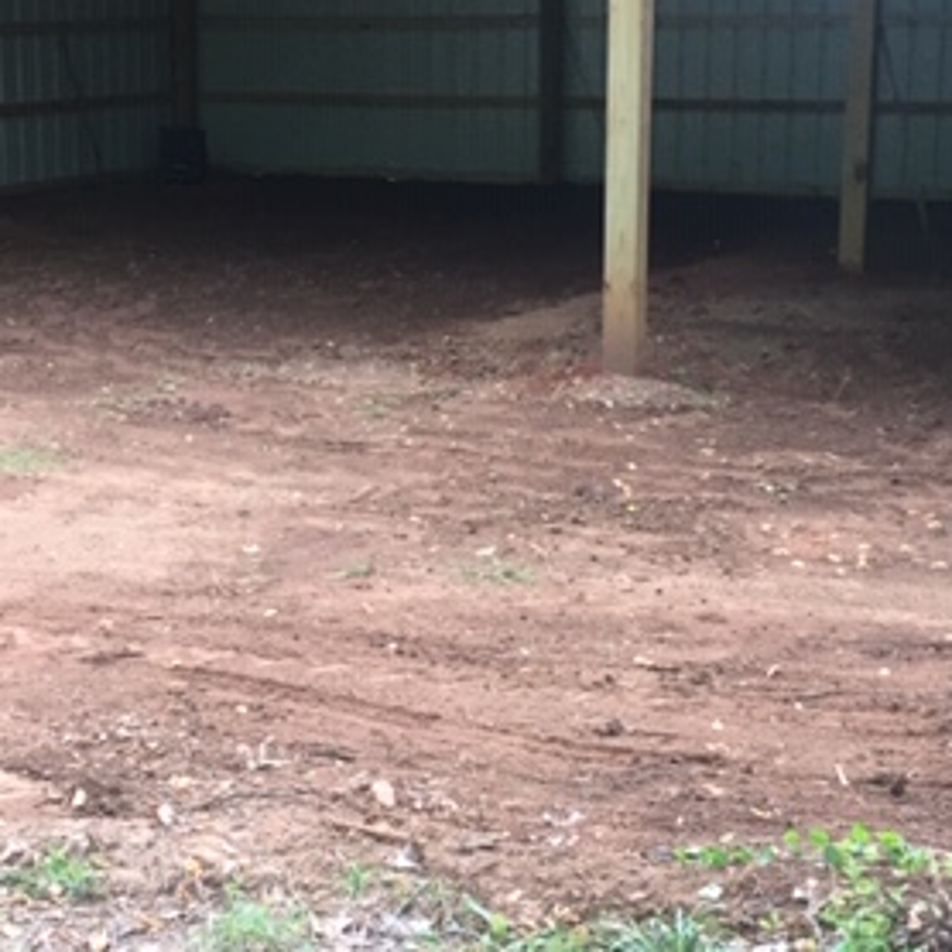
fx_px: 1836
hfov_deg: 29.1
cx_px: 425
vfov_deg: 29.0
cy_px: 404
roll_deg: +0.4
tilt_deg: -12.0
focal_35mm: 59
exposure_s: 1/30
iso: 40
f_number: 2.2
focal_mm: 4.15
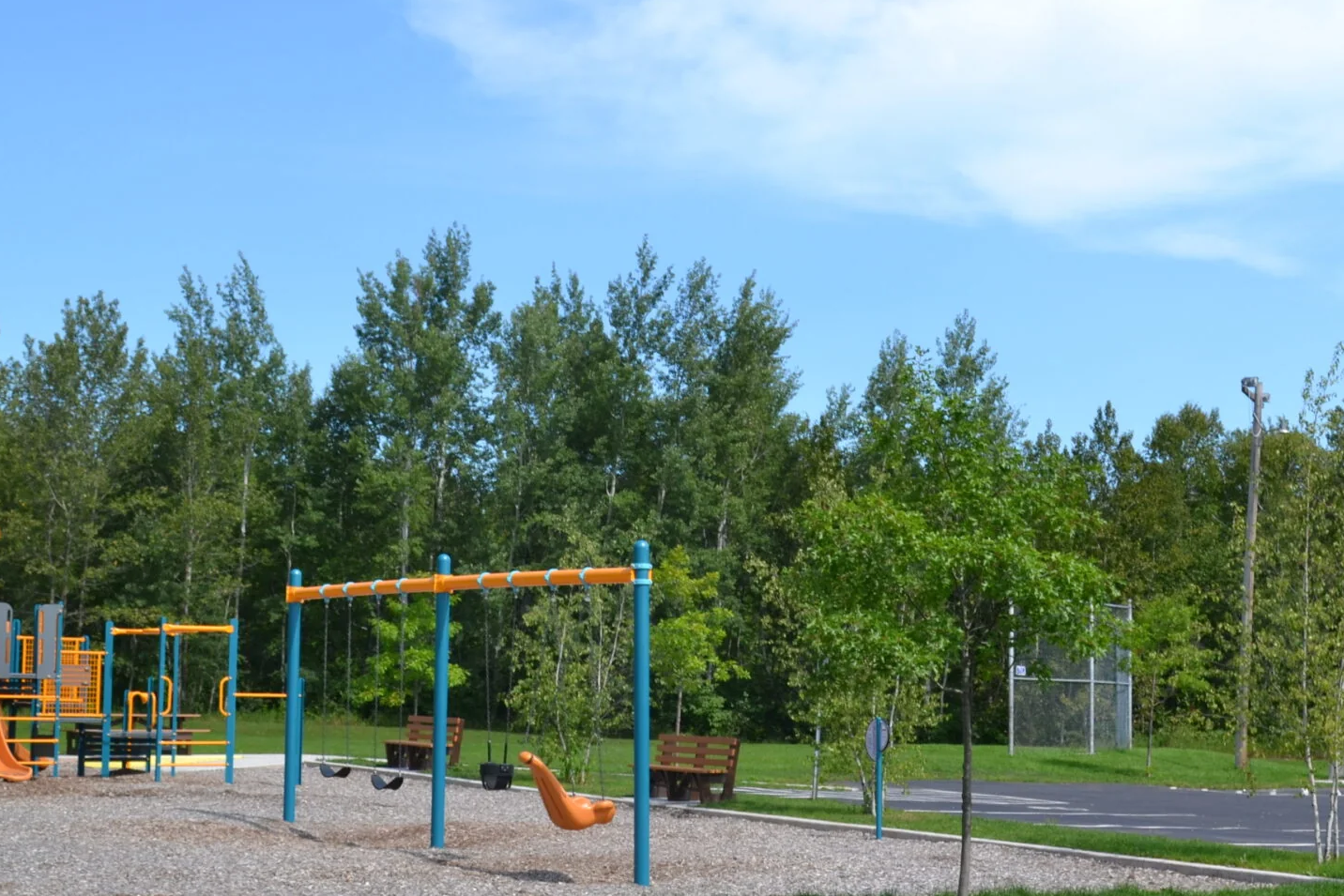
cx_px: 687
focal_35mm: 59
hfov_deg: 33.9
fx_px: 2203
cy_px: 489
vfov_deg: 23.0
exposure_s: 1/200
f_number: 7.1
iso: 100
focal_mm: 22
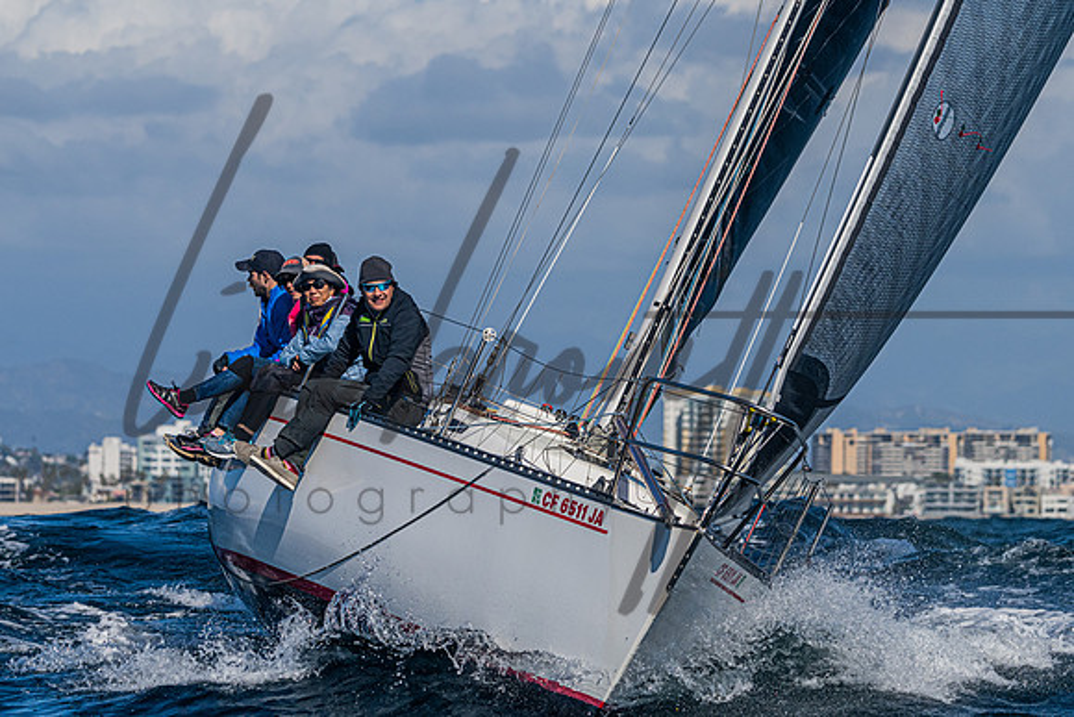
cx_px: 561
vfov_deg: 5.6
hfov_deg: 8.4
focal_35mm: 246
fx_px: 7345
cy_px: 277
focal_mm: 180
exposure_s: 1/6400
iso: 400
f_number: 6.3
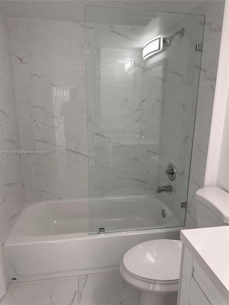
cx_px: 114
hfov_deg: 56.8
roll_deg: -0.5
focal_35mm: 24
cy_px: 152
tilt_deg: -12.4
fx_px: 212
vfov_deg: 71.6
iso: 100
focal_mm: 6.86
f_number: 1.78
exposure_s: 1/160
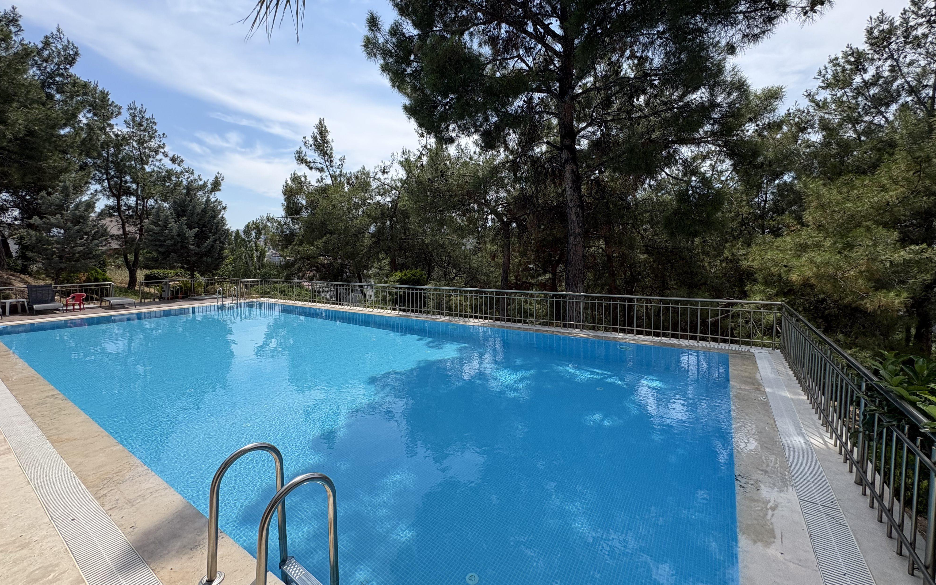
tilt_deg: -2.6
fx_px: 383
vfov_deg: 74.7
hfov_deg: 101.5
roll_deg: +0.7
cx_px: 467
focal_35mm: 15
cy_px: 272
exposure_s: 1/1567
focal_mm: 2.22
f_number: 2.2
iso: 64
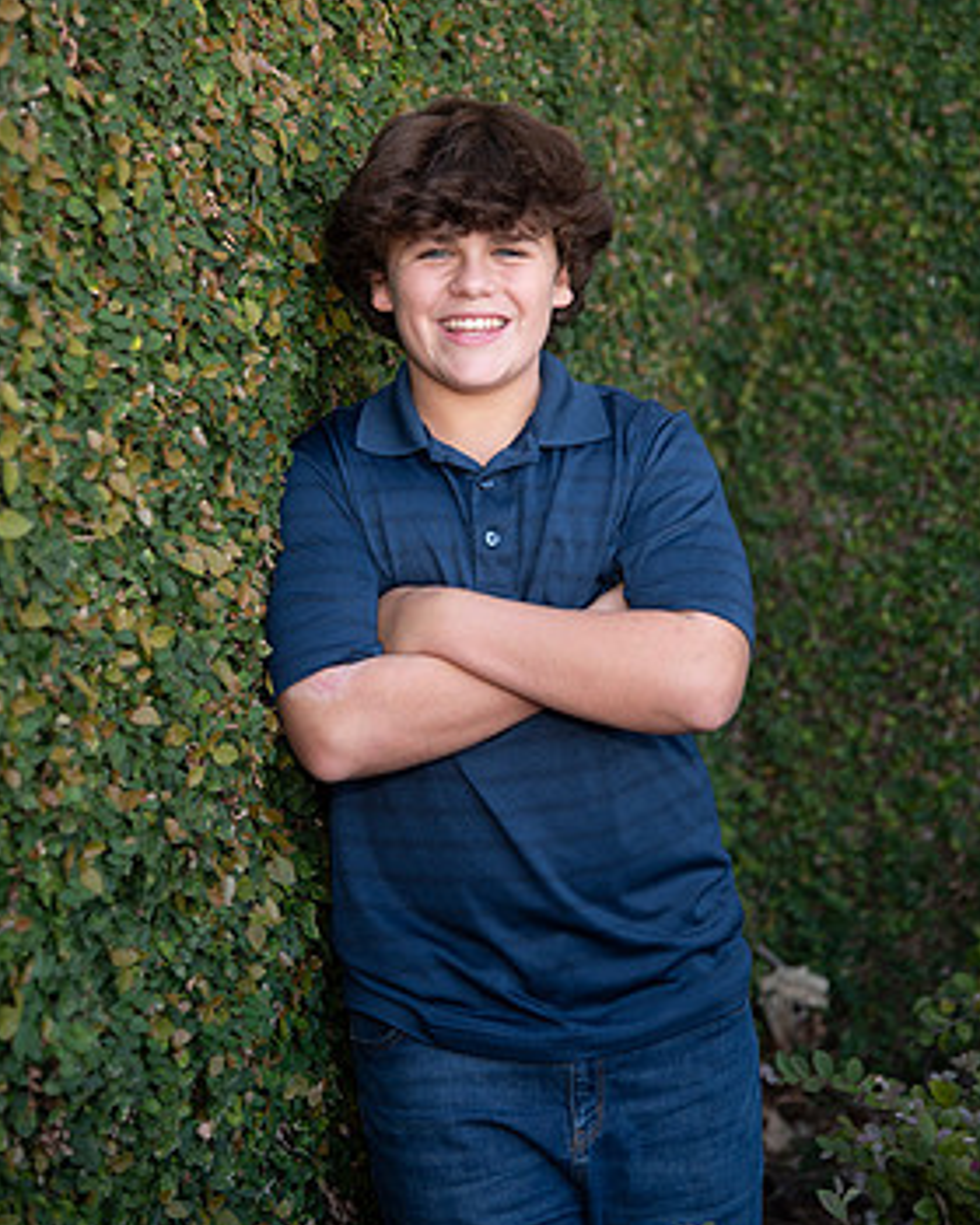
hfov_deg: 16.4
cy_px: 494
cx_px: 511
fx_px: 3408
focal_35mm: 94
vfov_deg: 20.4
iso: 640
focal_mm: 78
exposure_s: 1/250
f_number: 4
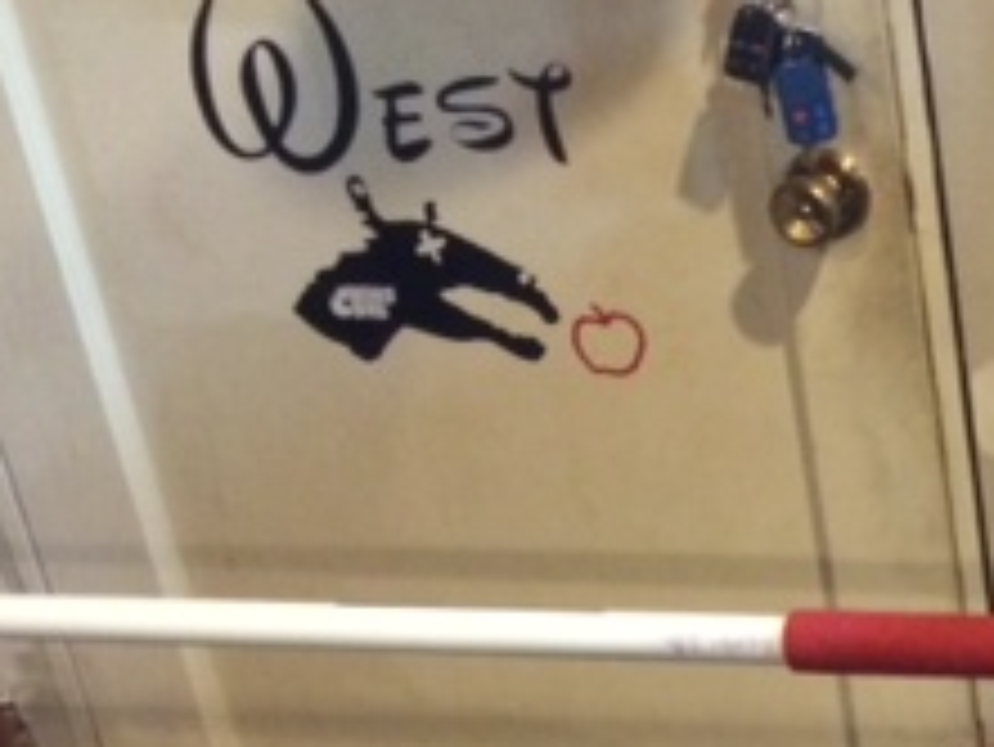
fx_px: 2500
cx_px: 1408
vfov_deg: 16.4
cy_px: 846
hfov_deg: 20.0
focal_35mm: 87
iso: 320
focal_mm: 4.12
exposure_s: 1/20
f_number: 2.2
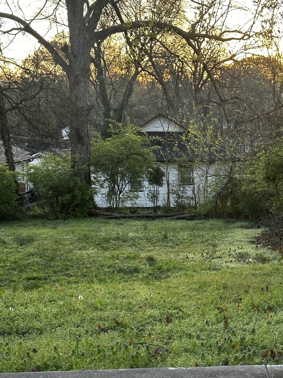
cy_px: 258
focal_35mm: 69
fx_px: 752
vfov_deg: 28.0
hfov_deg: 21.3
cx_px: 131
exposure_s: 1/108
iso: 80
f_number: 1.78
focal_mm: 6.86
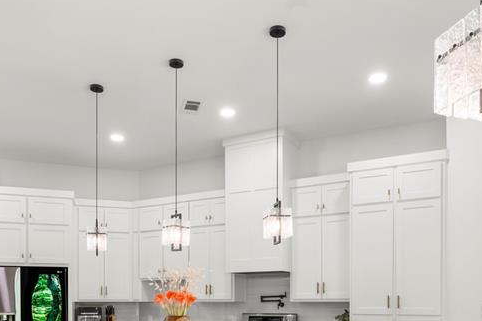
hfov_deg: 55.8
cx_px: 247
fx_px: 455
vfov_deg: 35.9
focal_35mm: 34
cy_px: 303
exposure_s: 1/25
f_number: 10
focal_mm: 16
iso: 400
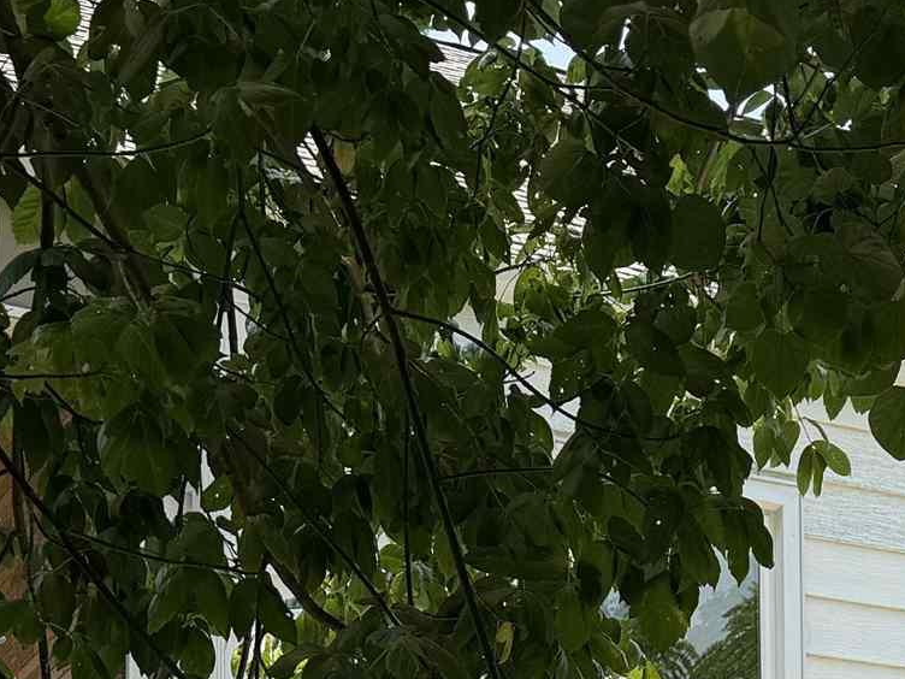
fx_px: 2562
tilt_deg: +4.1
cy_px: 1132
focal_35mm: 98
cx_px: 804
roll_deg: +1.5
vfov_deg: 13.8
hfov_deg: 19.7
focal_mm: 6.76
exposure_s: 1/1901
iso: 80
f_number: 1.78
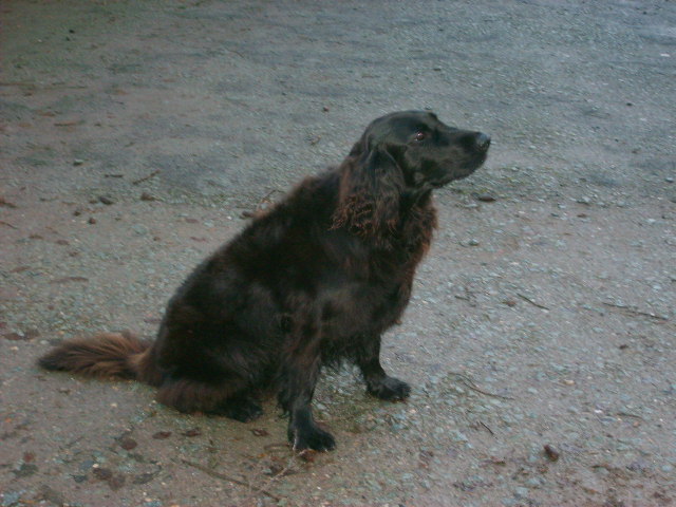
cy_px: 254
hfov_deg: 31.7
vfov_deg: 24.0
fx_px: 1191
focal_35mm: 61
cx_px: 338
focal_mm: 10.3
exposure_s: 1/45
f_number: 3.6
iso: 277
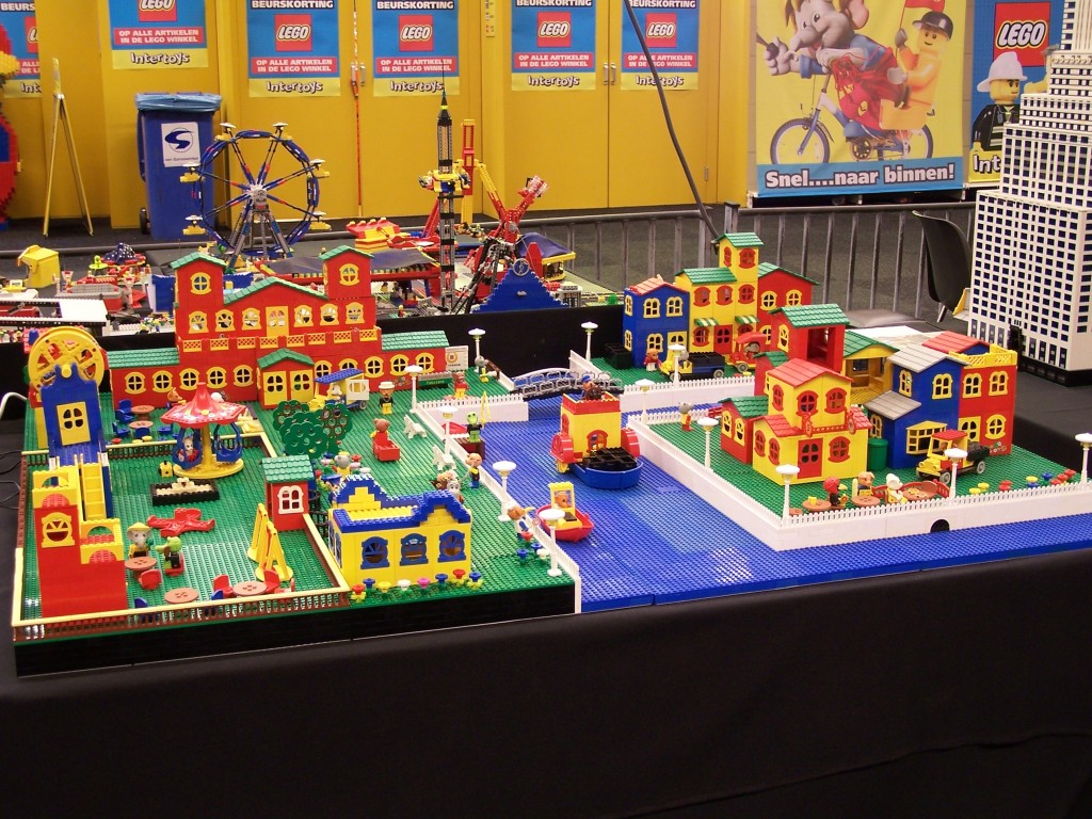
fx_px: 1609
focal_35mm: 51
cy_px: 410
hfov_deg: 37.5
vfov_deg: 28.6
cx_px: 546
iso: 80
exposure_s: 1/2
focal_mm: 8.5
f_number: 3
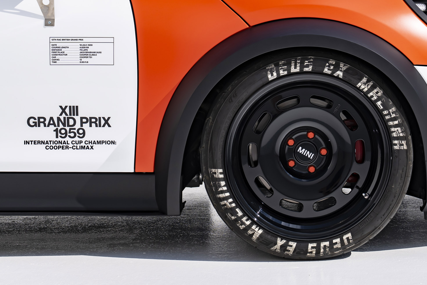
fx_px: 984
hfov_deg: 24.4
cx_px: 274
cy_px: 57
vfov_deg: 16.3
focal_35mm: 83
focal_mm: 46
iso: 100
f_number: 5
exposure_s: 1/400
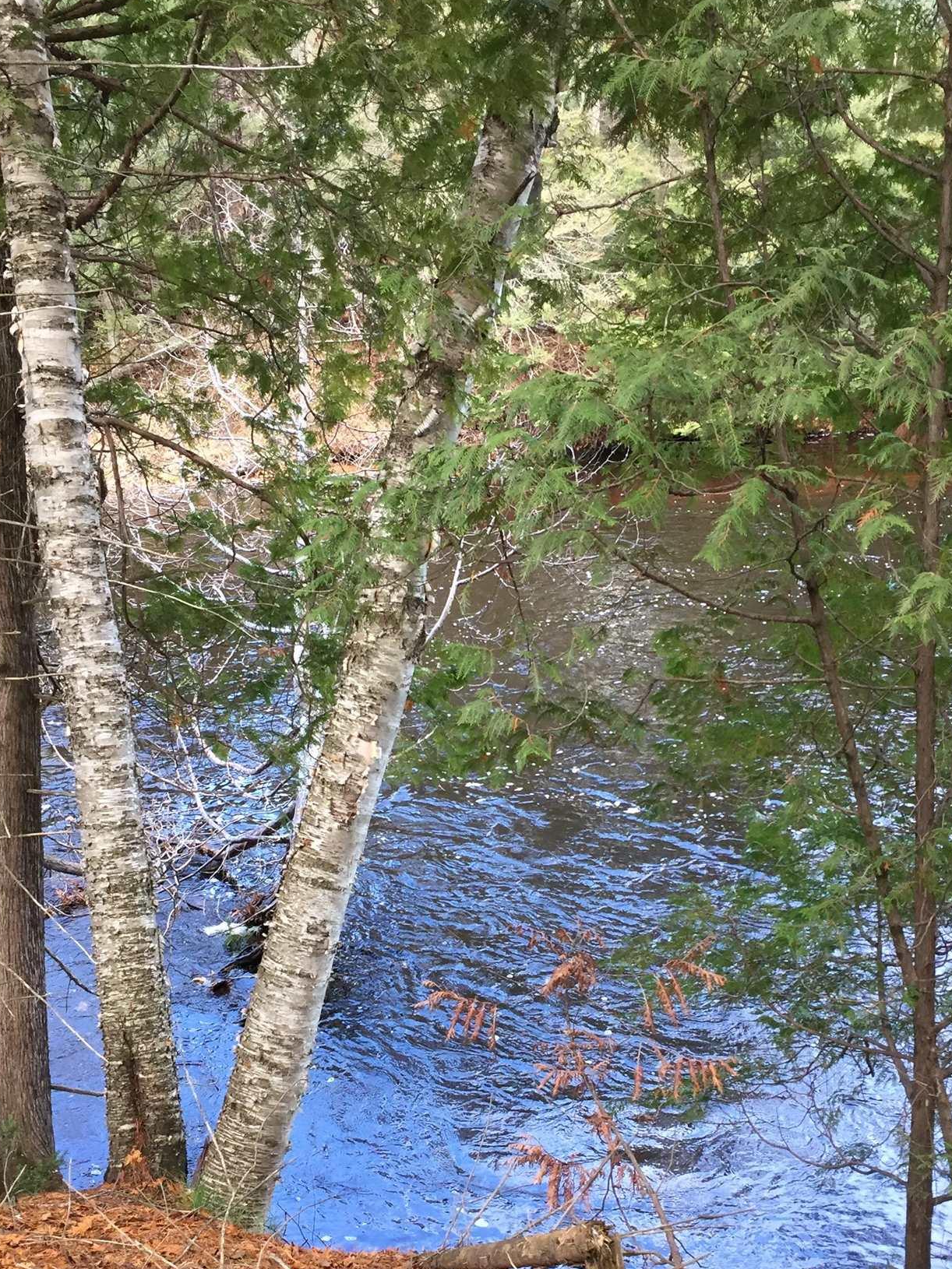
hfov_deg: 35.1
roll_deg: +2.5
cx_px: 512
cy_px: 826
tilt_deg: -21.5
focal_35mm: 41
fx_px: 1504
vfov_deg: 45.2
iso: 40
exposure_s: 1/30
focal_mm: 4.15
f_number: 2.2
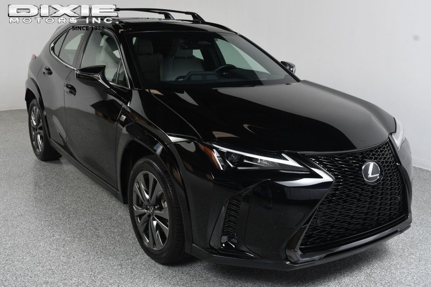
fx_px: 467
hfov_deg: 49.6
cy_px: 144
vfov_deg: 34.2
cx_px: 216
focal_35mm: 39
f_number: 9
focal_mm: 26
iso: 100
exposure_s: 1/160
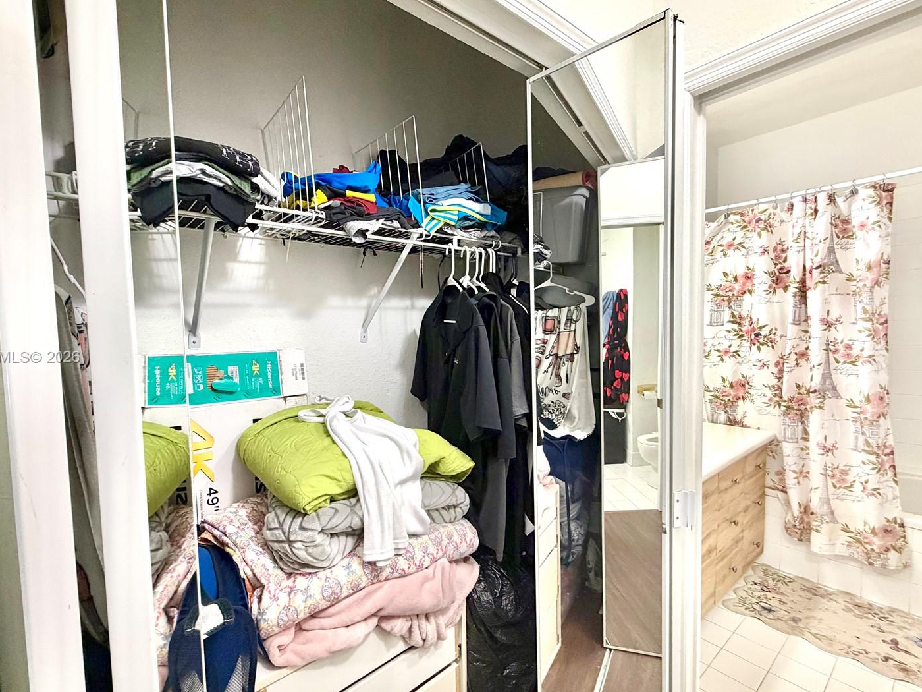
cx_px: 402
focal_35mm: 16
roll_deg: +2.3
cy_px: 358
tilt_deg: -3.5
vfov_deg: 78.1
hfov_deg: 94.0
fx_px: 426
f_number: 2.2
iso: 250
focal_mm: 2.22
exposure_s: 1/60
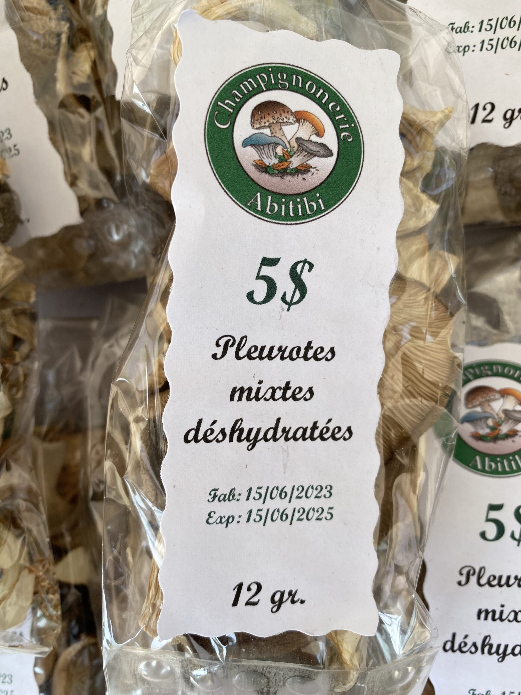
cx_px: 260
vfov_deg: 67.3
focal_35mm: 26
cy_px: 348
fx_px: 522
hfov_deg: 53.1
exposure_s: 1/1124
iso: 32
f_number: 1.8
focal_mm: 4.25
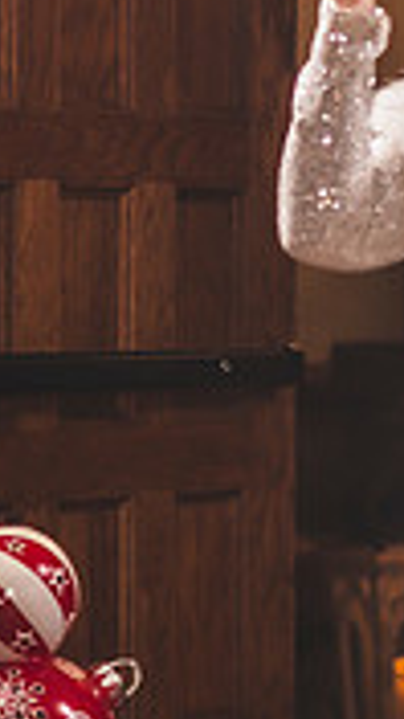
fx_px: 5904
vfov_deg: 6.9
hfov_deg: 3.8
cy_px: 106
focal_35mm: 310
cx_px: 1113
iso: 500
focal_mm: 85
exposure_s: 1/200
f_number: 2.8
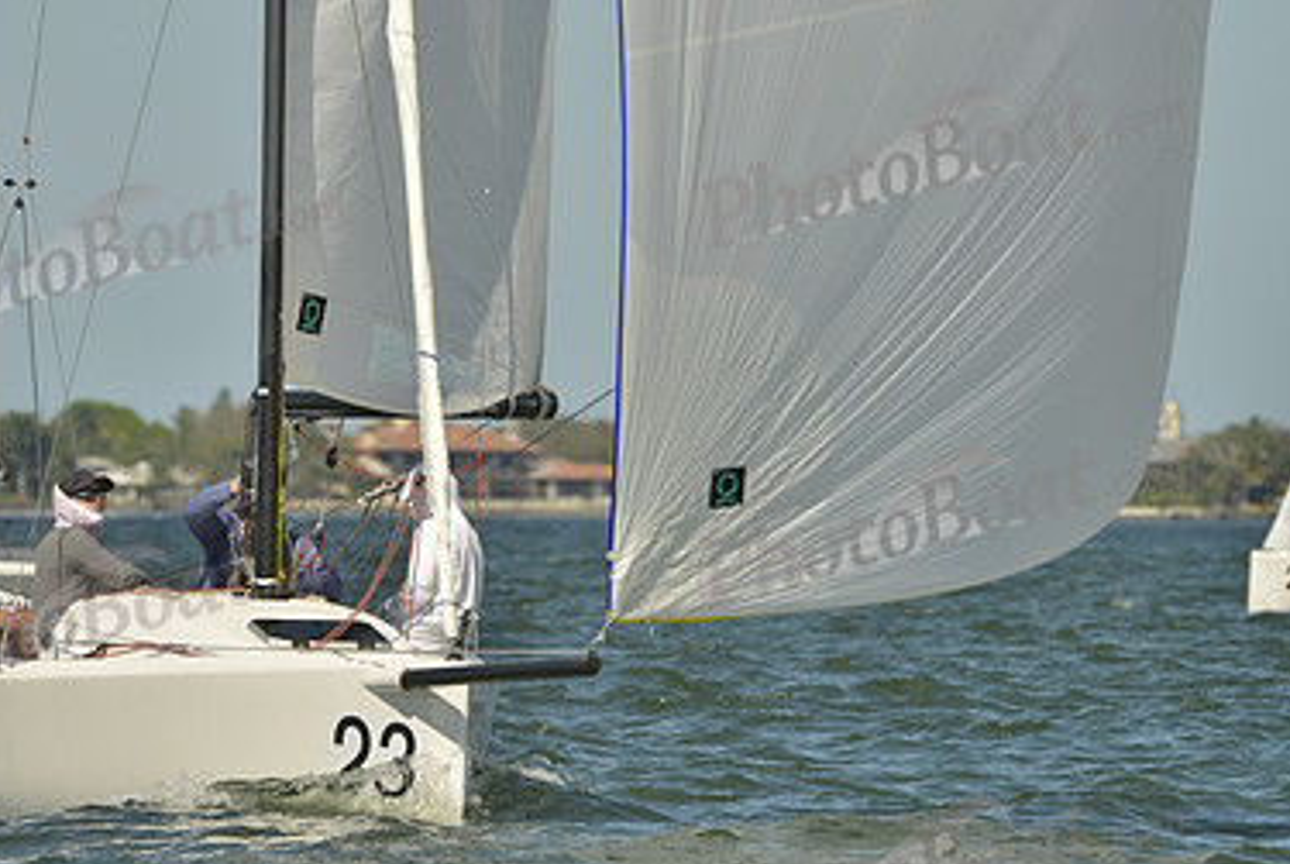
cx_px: 526
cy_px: 387
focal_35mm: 587
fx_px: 21058
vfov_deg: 2.3
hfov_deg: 3.5
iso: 280
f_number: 10
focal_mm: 380
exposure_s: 1/1000
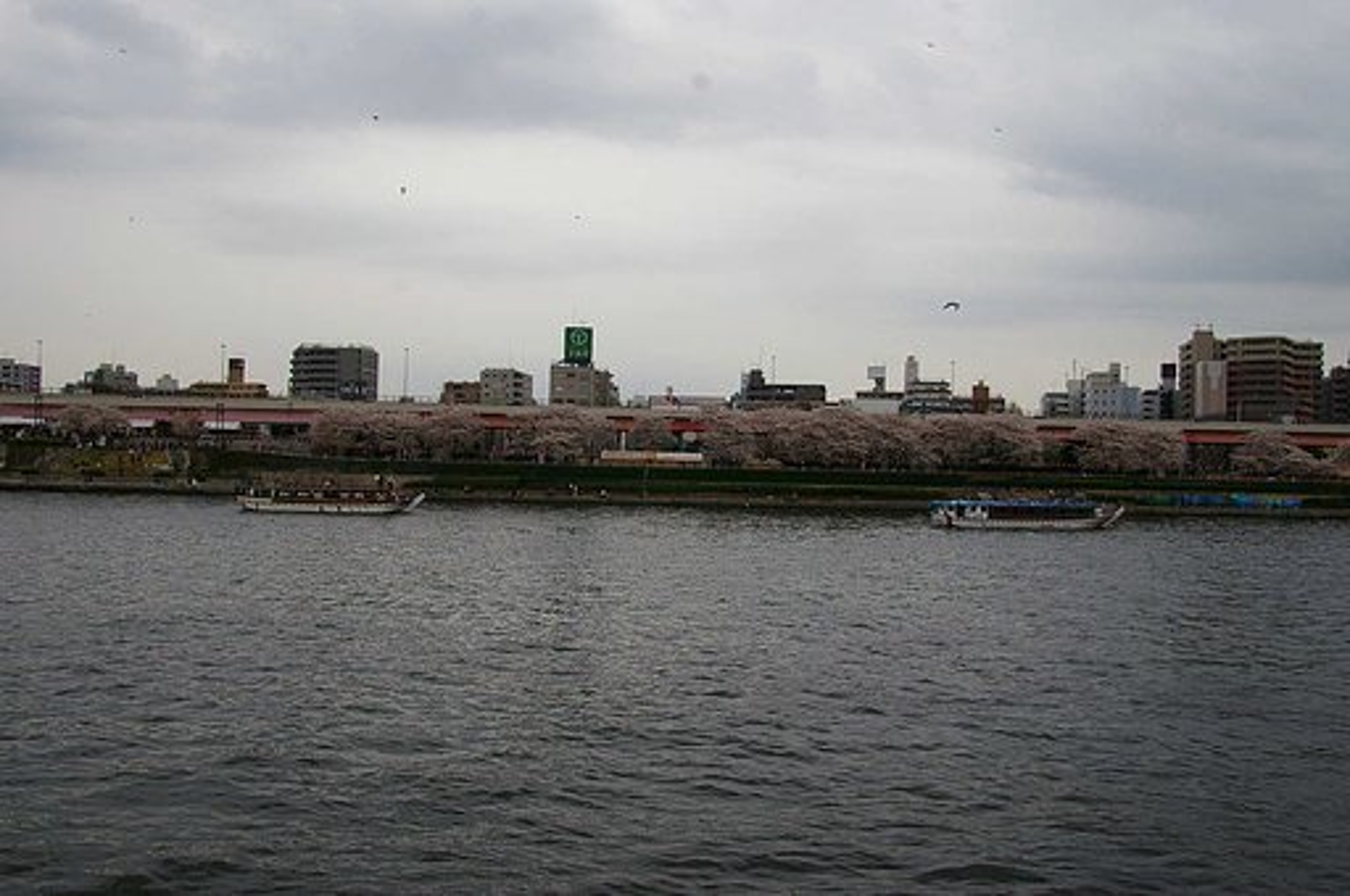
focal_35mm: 30
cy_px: 448
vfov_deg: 43.5
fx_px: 1124
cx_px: 675
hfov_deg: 62.0
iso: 200
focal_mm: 20
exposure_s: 1/180
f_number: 9.5
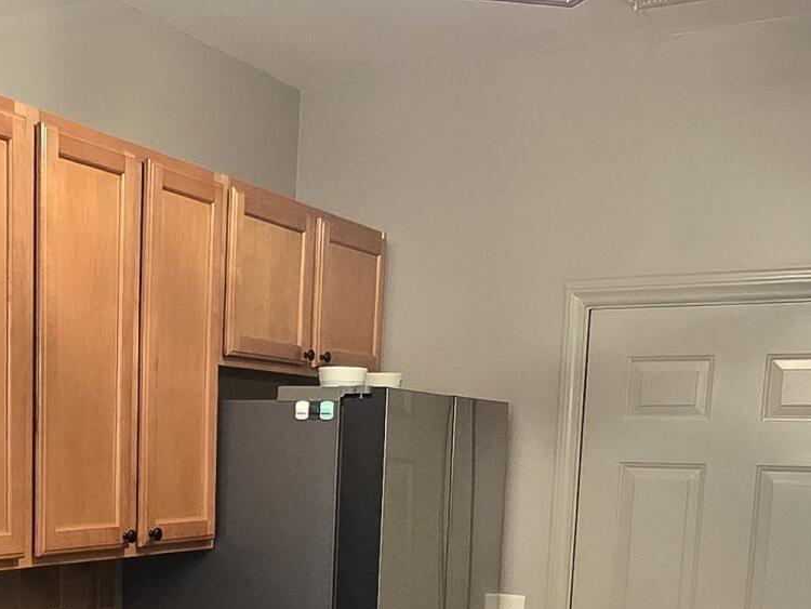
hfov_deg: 35.3
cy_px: 627
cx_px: 129
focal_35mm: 52
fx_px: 1219
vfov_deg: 26.4
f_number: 2.2
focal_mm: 2.2
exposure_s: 1/60
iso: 500
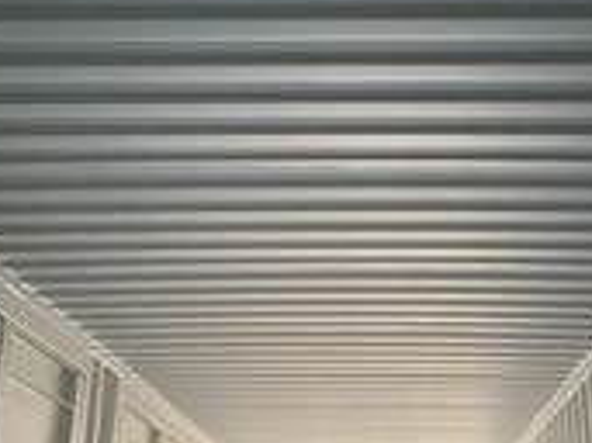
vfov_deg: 21.3
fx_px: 1162
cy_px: 80
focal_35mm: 68
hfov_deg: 28.5
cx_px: 364
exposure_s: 1/60
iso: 100
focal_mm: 3
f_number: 1.8
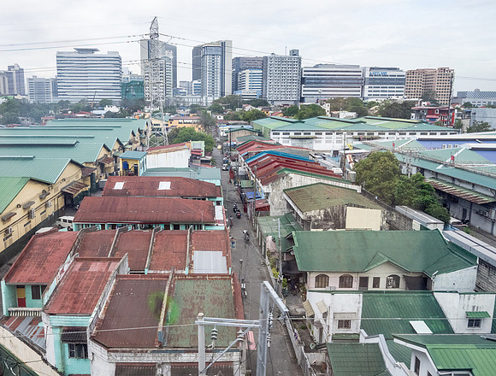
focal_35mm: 31
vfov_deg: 46.3
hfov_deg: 58.4
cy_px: 182
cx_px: 204
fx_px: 440
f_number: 5.6
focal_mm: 24
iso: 2500
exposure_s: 1/640
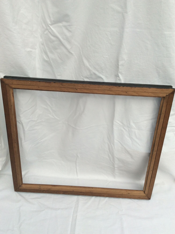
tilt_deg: -36.6
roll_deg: -0.9
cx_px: 88
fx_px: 216
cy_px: 117
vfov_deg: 56.9
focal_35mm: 32
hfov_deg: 44.1
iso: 32
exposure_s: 1/278
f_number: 2.4
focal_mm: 3.3
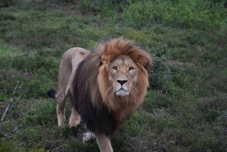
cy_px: 76
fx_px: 662
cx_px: 114
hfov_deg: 19.4
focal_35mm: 105
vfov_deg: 13.1
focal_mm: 70
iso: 3200
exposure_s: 1/400
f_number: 4.5
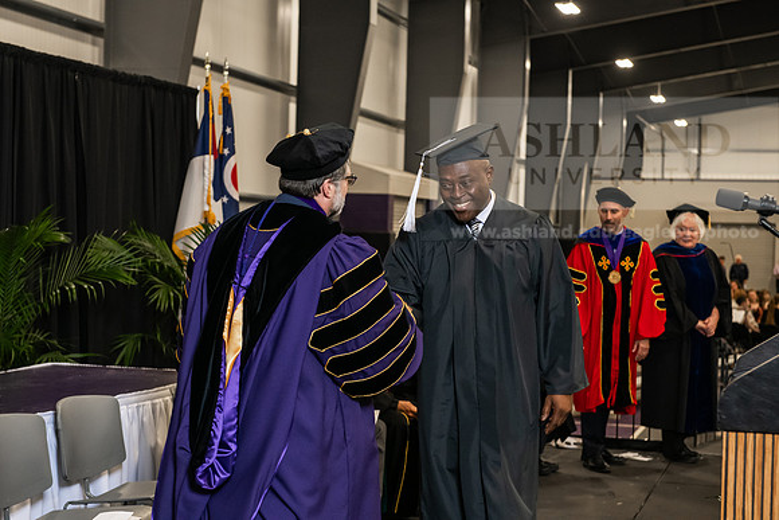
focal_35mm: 66
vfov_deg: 20.6
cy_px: 260
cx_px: 390
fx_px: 1428
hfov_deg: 30.5
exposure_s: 1/200
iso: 2500
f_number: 5
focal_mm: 66
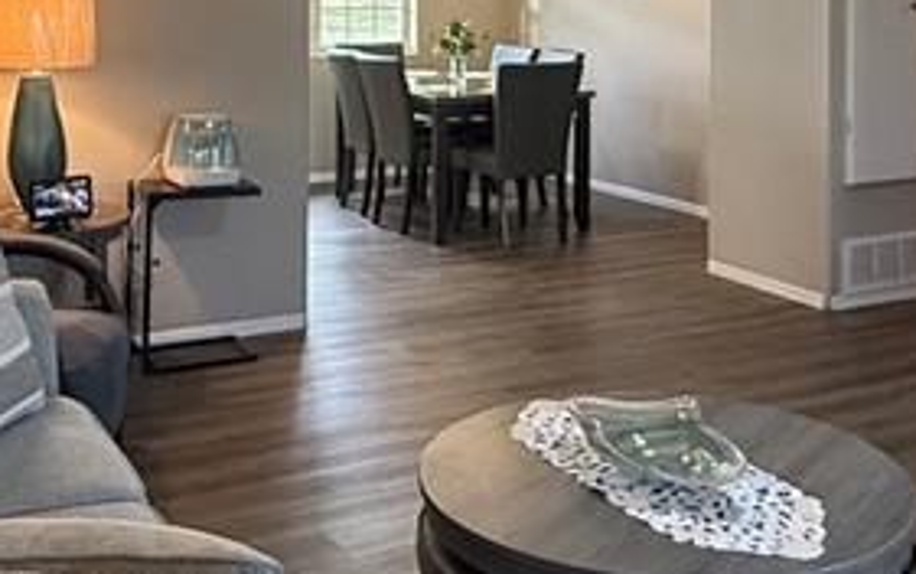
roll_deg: -0.5
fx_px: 1349
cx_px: 492
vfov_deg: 22.8
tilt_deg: +0.6
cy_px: -31
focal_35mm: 54
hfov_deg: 37.5
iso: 400
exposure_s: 1/120
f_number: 2.2
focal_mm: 2.22
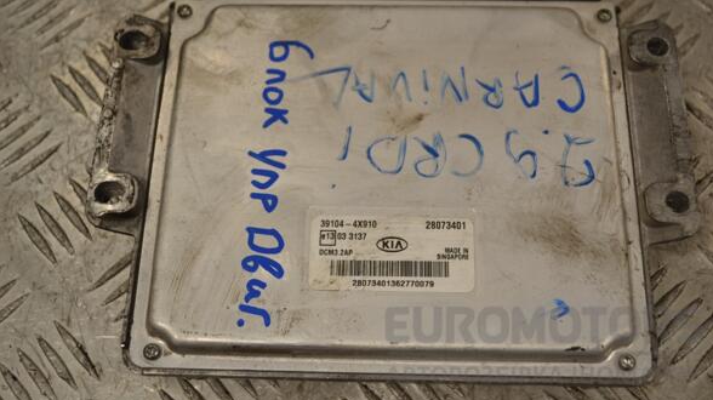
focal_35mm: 47
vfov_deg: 25.6
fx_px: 879
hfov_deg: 44.1
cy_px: 164
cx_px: 363
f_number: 5.6
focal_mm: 29
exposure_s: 1/125
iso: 140
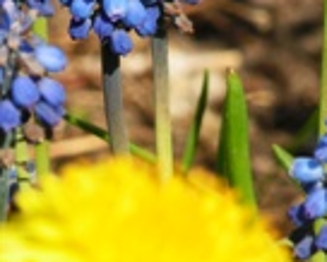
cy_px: 183
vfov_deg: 2.2
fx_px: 6818
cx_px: 148
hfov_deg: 2.7
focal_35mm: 704
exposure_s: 1/320
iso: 50
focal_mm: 47.8
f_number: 5.6
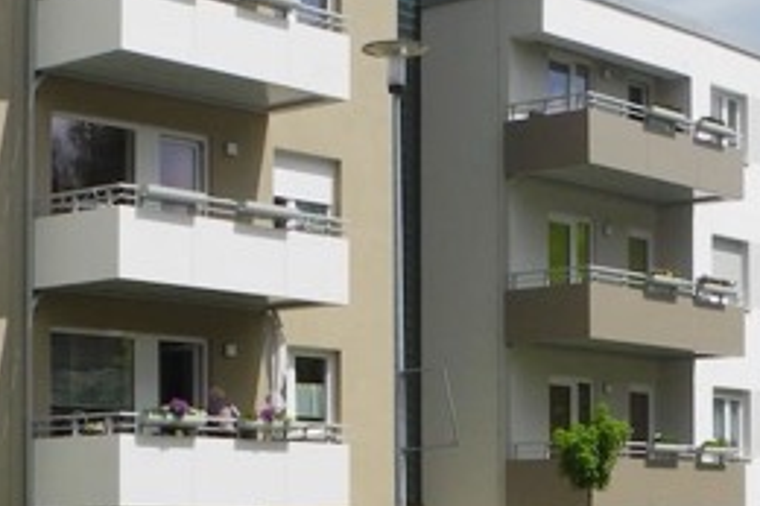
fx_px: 2131
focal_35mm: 101
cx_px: 558
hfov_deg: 20.1
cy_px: 472
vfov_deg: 13.4
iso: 100
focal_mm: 6
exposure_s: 1/800
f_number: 5.6
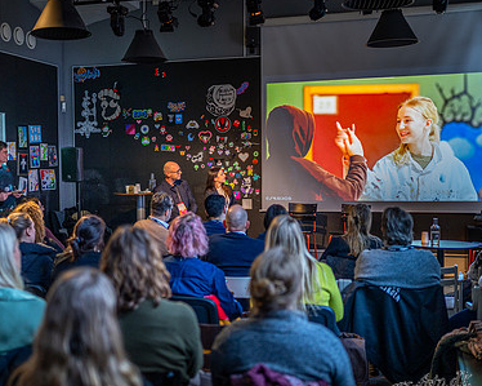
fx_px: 727
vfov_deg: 29.7
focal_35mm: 51
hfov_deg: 36.5
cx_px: 184
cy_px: 201
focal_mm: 35
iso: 800
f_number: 1.4
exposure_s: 1/160
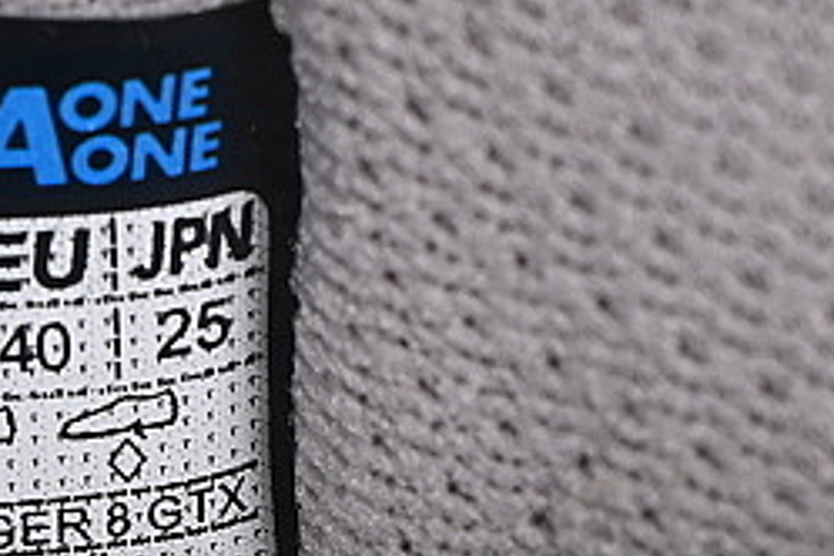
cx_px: -17
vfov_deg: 4.2
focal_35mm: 325
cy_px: 613
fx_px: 7529
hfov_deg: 6.3
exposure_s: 1/60
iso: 160
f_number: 8
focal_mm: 50
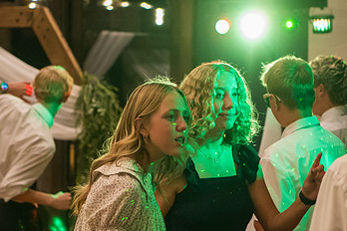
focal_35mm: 175
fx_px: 1687
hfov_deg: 11.7
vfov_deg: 7.8
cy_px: 128
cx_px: 155
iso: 6400
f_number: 2.8
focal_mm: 70
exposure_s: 1/200
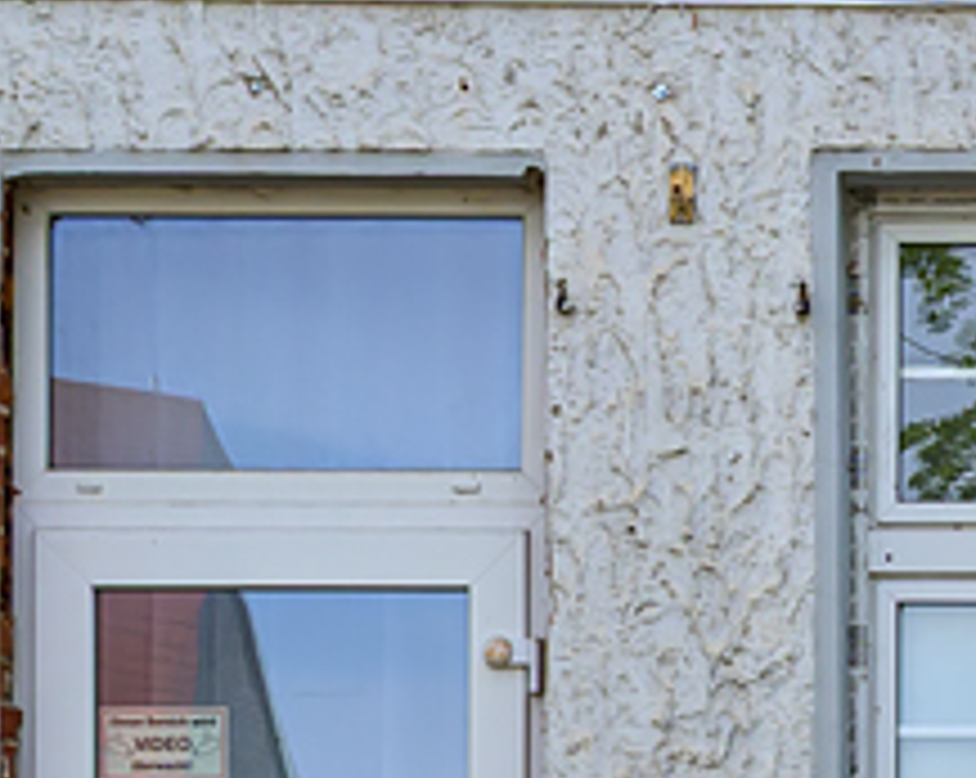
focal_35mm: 160
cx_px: 1862
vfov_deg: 9.4
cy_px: 1160
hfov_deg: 11.1
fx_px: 4613
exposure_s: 1/125
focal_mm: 20.5
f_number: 8
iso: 200
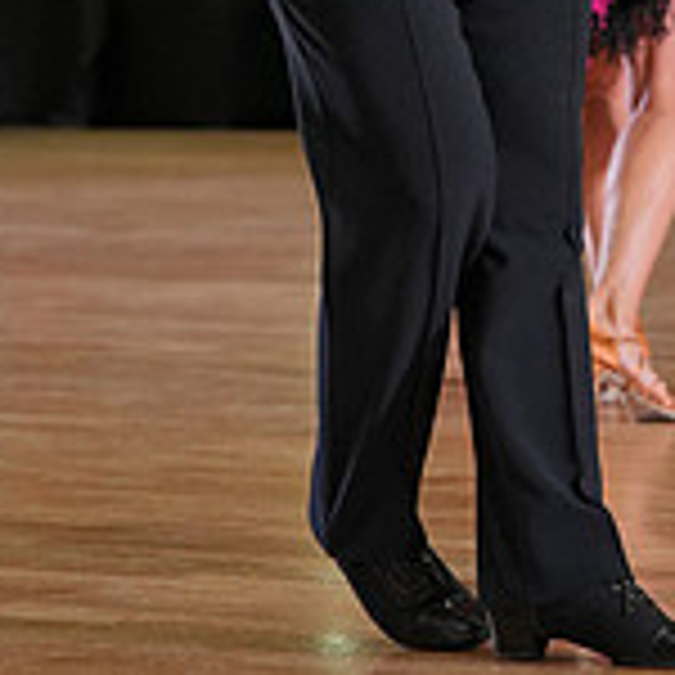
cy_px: -162
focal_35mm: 312
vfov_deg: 5.6
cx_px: 587
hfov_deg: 5.6
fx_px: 6883
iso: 1600
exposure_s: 1/400
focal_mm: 95
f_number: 4
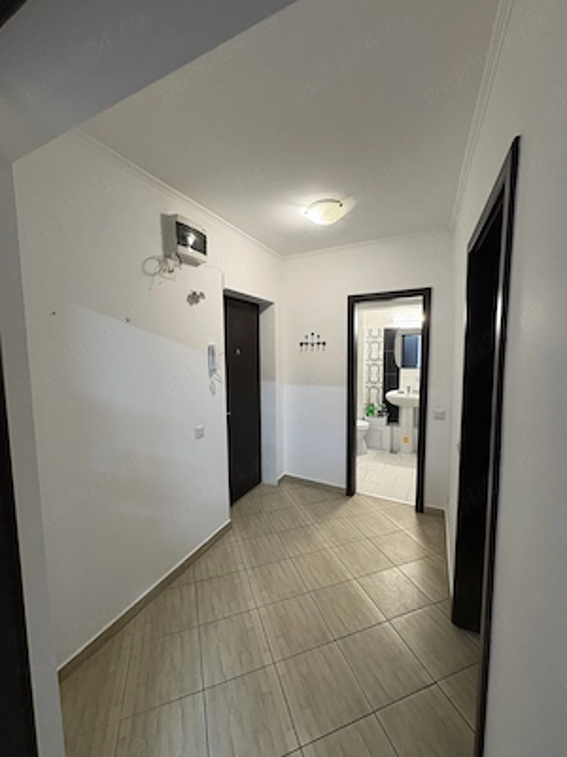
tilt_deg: -4.7
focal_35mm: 14
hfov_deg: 85.7
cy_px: 378
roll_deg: +0.5
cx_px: 284
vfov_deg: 102.1
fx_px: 306
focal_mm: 2.22
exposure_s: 1/50
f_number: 2.2
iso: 200
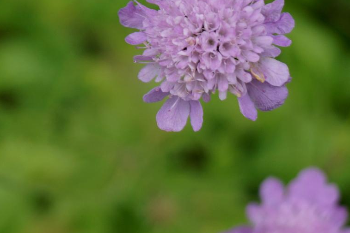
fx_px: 1272
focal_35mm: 131
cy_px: 92
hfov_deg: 15.7
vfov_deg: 10.5
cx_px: 158
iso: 125
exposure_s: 1/160
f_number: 5.6
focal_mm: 55
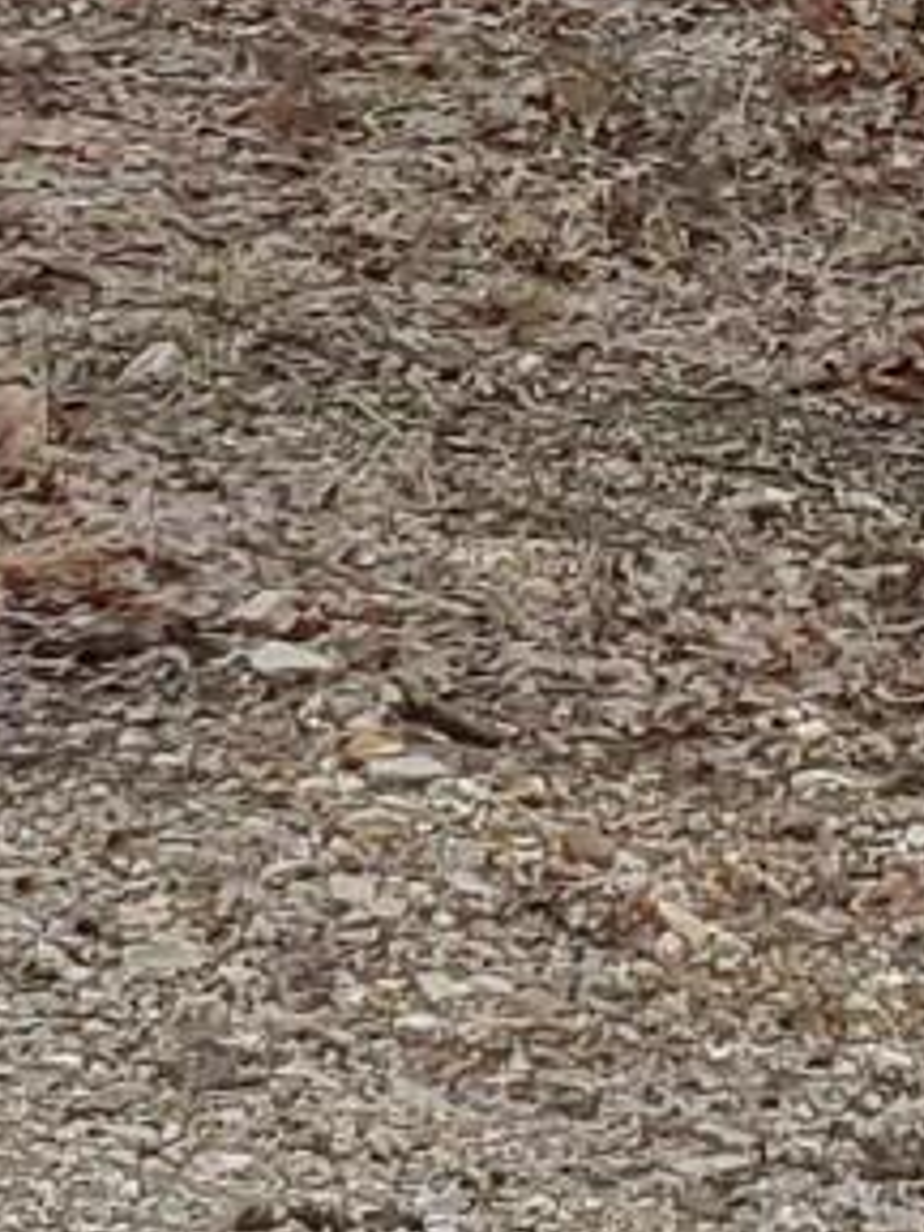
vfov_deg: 9.4
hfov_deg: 7.1
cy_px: -368
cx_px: 1040
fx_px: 7403
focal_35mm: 208
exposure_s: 1/521
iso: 50
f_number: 1.5
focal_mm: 4.23
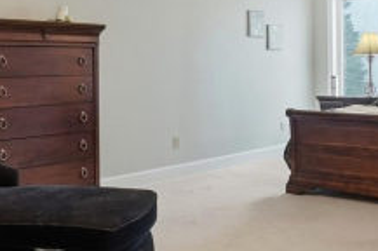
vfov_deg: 25.7
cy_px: 75
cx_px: 249
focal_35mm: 52
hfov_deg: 37.9
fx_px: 545
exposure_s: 1/60
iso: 100
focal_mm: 10
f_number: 4
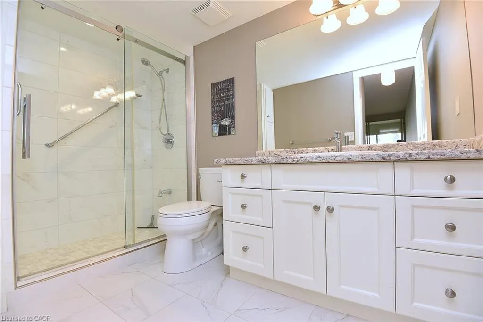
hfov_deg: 96.7
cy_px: 161
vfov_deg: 73.8
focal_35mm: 16
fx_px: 215
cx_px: 242
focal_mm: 16
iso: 500
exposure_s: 1/60
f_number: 6.3
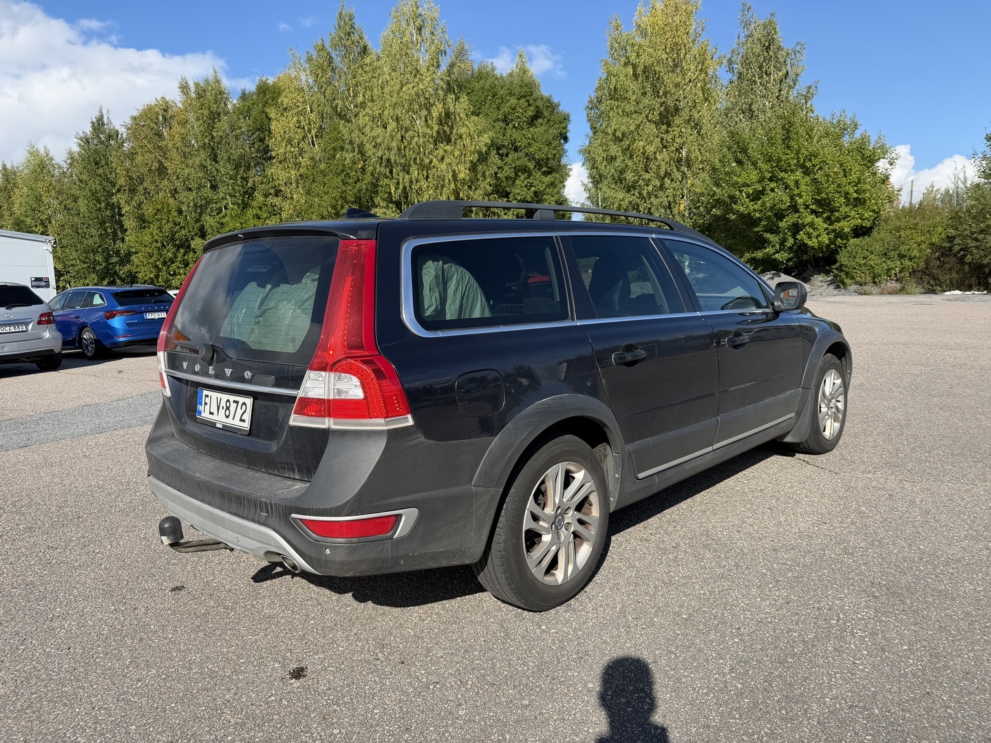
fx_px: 687
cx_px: 496
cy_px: 372
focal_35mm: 24
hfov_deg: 71.6
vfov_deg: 56.8
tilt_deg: -5.1
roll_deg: +2.2
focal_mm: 6.76
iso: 80
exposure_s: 1/3584
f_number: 1.78
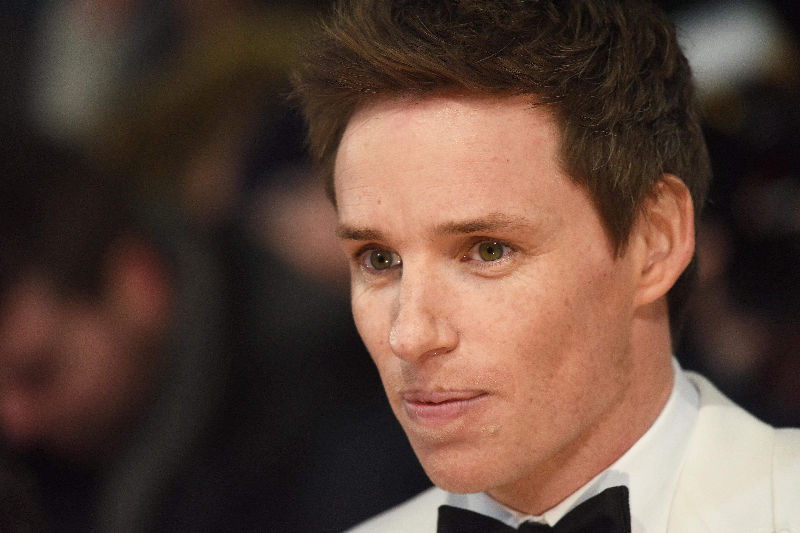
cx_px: 400
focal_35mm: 300
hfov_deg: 6.9
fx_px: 6666
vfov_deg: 4.6
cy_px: 266
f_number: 4
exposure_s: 1/400
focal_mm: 300
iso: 1400
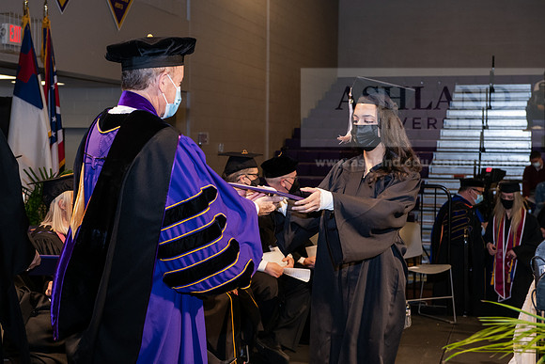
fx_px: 939
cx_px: 272
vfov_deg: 21.9
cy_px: 182
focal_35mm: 62
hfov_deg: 32.4
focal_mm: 62
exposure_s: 1/200
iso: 1600
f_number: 6.3
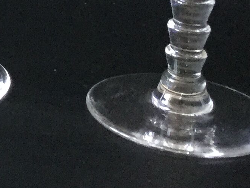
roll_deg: -0.7
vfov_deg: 9.3
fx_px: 1105
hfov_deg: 11.9
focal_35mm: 153
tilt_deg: -12.2
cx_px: -203
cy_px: -133
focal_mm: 3.3
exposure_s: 1/33
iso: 160
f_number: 2.4
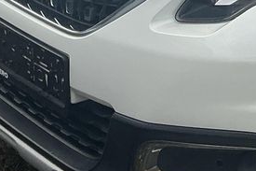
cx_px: 446
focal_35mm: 127
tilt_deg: -19.4
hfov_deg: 14.4
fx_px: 903
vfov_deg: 10.4
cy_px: -89
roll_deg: -5.4
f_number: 1.8
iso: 25
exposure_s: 1/504
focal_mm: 3
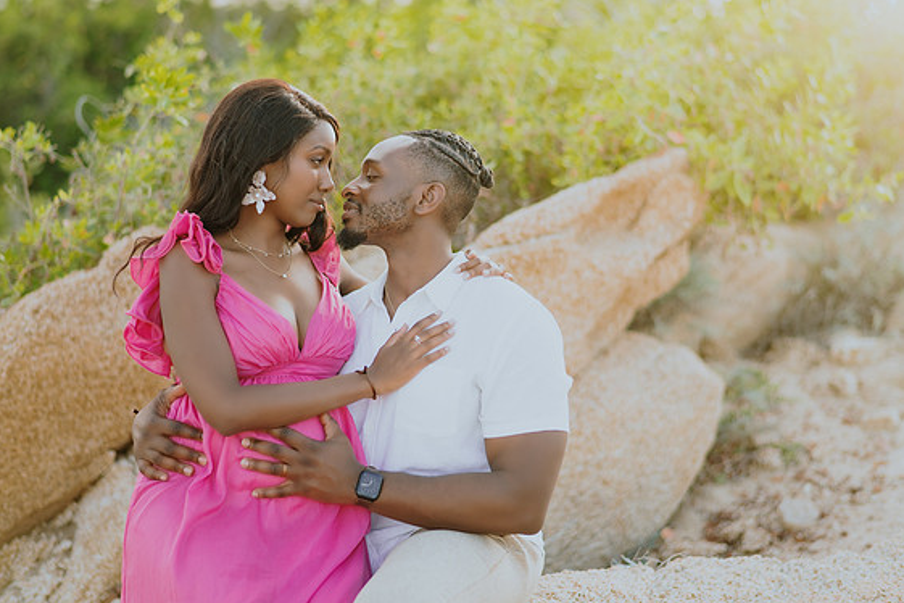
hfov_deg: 33.4
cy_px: 299
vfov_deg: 22.6
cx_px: 451
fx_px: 1507
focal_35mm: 60
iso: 100
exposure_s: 1/640
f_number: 1.8
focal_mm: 58
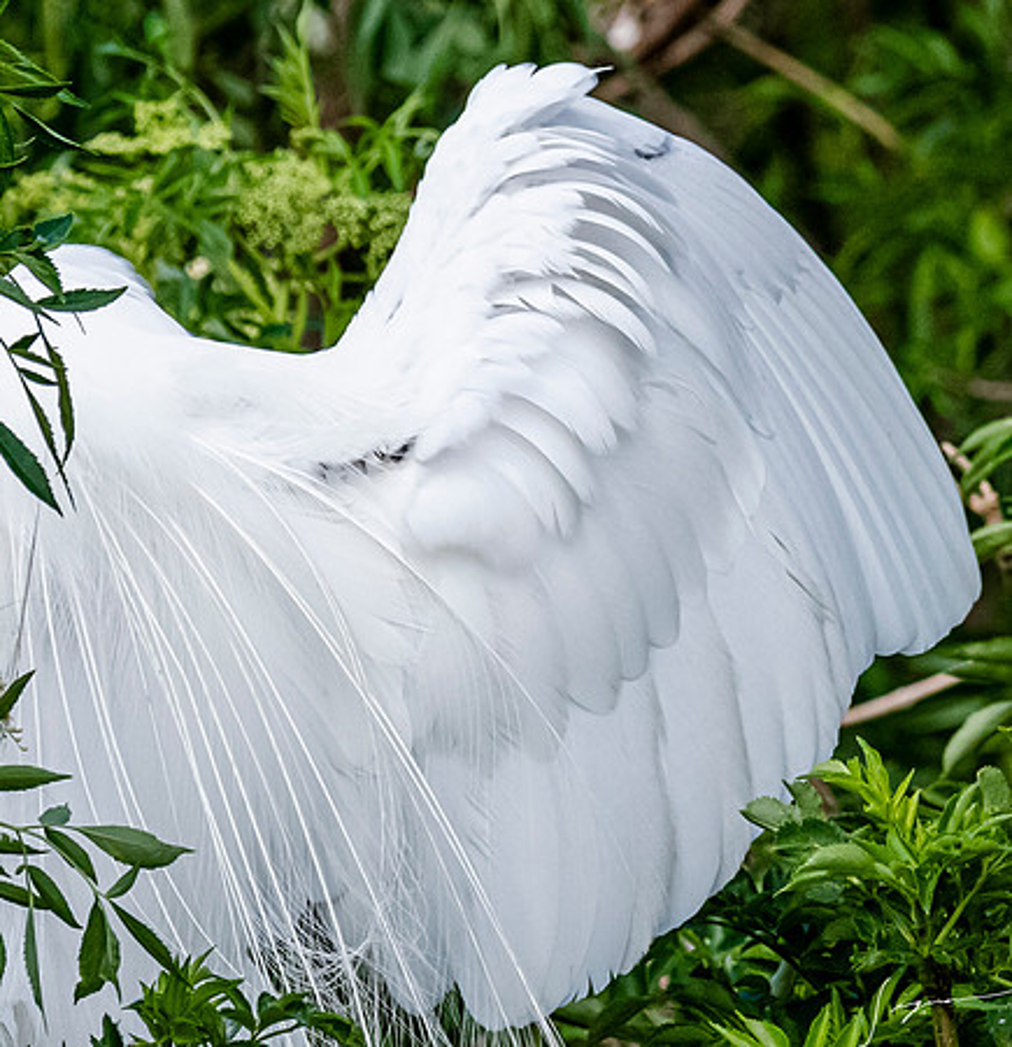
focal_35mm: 893
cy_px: 596
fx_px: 30045
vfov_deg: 2.0
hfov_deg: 1.9
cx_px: 1337
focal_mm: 260
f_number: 9
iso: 2000
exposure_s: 1/2500
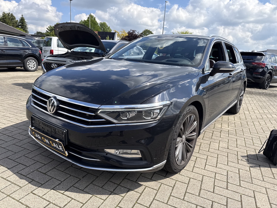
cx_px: 138
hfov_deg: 71.6
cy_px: 104
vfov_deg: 56.8
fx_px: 192
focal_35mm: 24
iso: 80
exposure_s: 1/2703
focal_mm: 6.76
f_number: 1.78
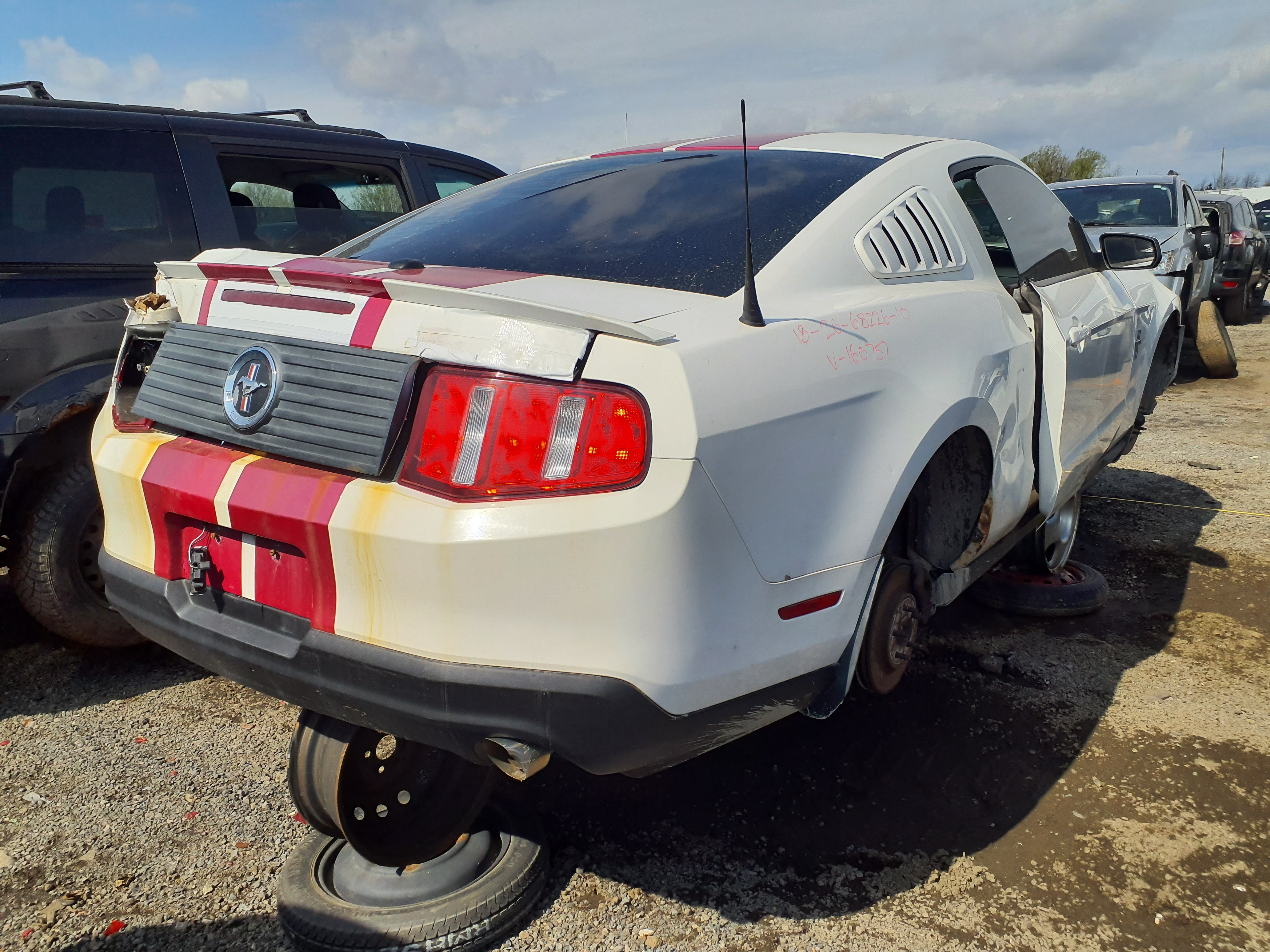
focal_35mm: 27
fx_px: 991
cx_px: 635
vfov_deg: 51.4
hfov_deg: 65.3
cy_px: 476
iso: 40
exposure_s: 1/4336
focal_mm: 3.58
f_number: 1.9
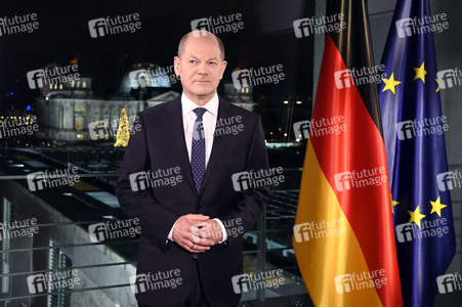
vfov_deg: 29.8
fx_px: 577
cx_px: 231
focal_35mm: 45
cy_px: 154
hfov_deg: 43.6
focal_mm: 45
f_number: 5
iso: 8000
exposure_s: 1/160
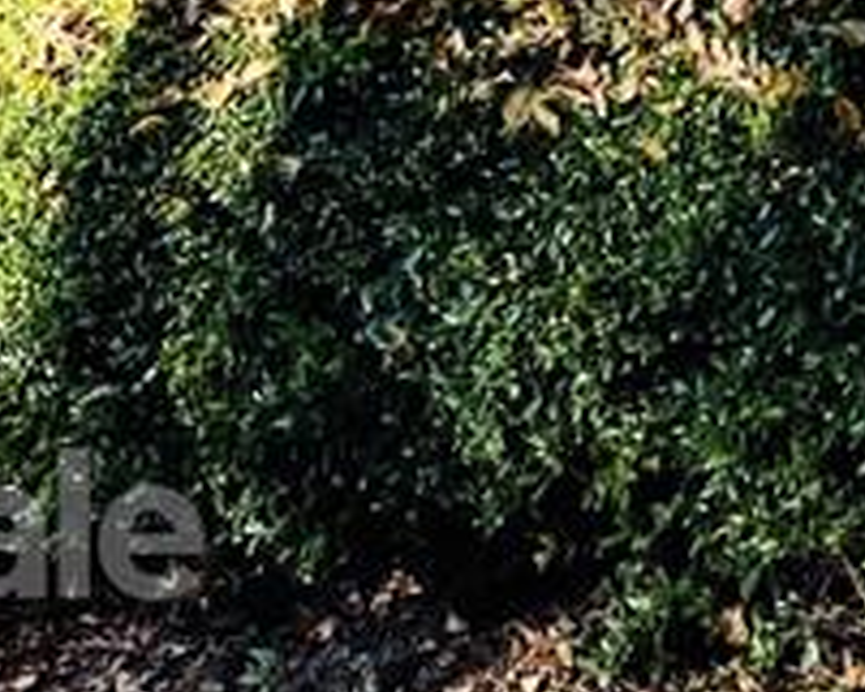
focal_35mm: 129
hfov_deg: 13.1
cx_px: 1674
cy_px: -916
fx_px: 3304
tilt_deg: +3.7
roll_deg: -1.1
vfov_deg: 10.5
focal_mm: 5.1
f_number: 1.6
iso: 50
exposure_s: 1/2336
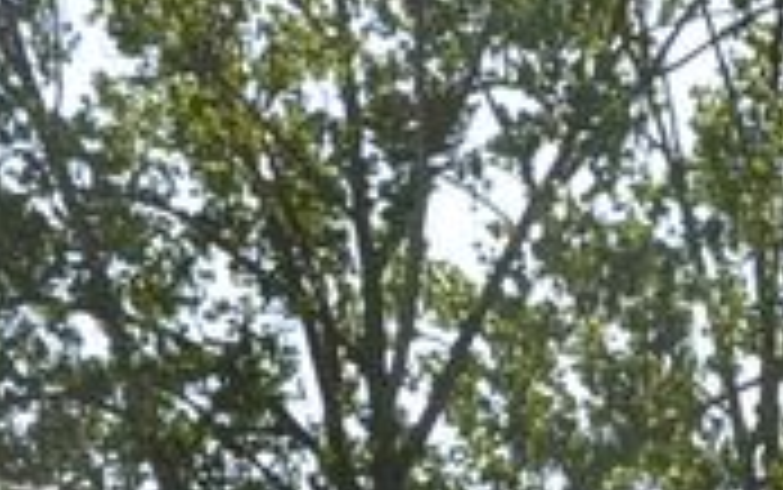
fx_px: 3459
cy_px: 1495
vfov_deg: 7.2
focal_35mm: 162
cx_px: 1022
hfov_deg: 12.5
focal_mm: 10
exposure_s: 1/250
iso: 160
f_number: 9
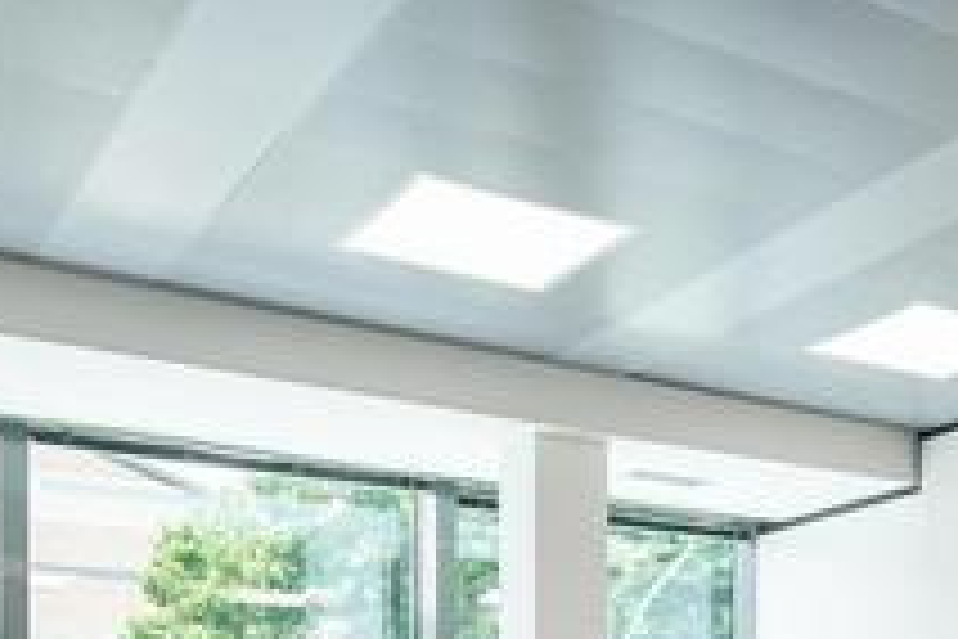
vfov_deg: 21.7
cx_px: 832
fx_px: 1517
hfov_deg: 33.5
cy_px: 801
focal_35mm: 57
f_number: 11
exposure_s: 1/200
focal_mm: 19
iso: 400
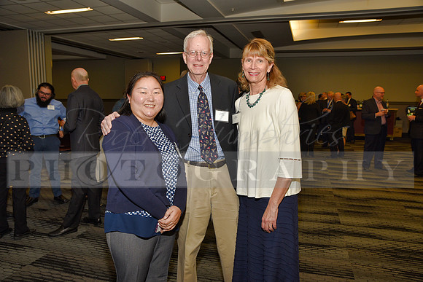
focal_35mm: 29
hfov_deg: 63.6
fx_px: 341
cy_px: 141
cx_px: 212
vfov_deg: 45.0
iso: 200
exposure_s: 1/60
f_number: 5
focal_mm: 29
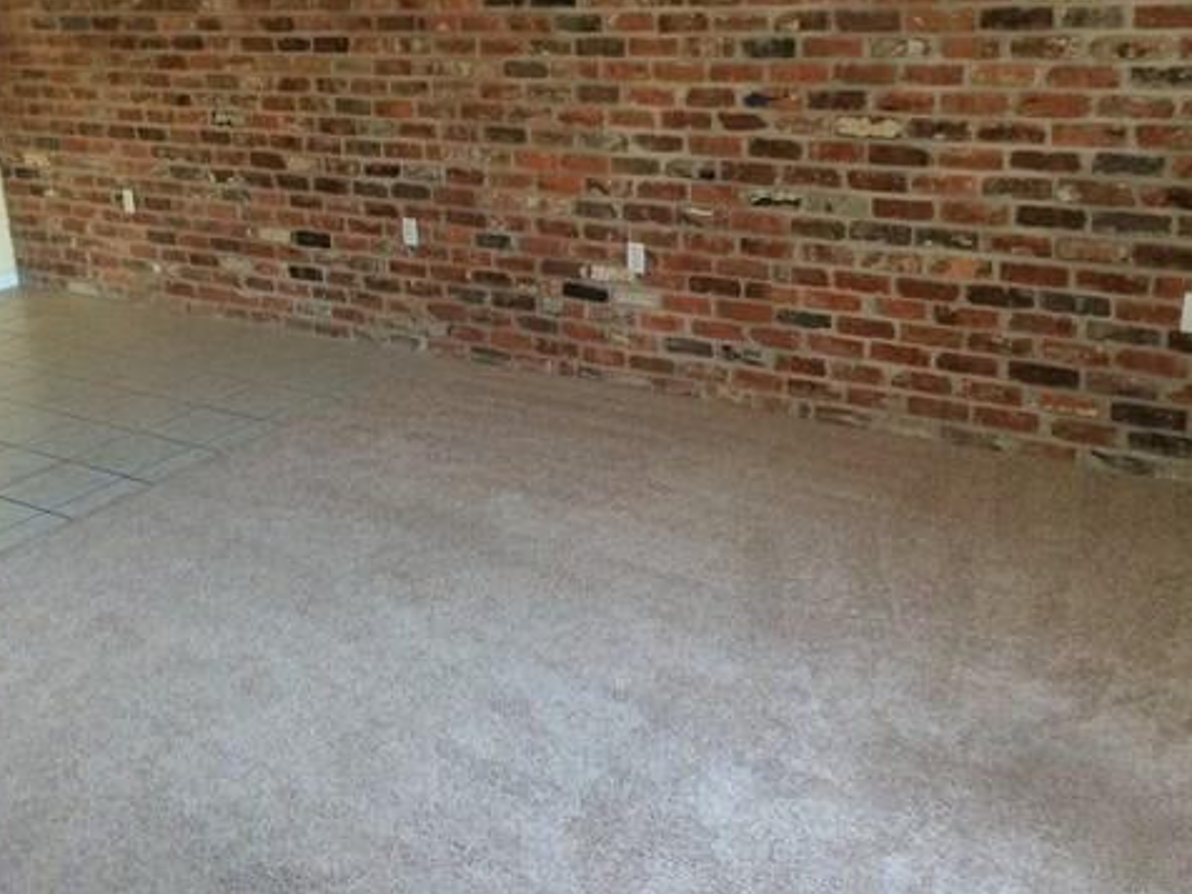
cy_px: 338
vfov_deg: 36.6
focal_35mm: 39
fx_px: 1343
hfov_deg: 47.8
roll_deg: +2.1
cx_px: 531
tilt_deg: -17.9
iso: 160
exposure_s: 1/30
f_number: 2.2
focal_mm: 4.15
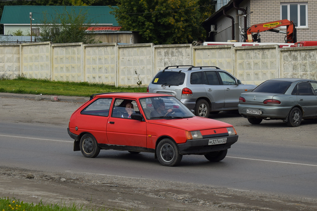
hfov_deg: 24.6
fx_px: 726
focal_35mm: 82
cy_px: 106
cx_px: 158
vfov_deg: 16.6
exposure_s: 1/800
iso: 200
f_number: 6.3
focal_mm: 55
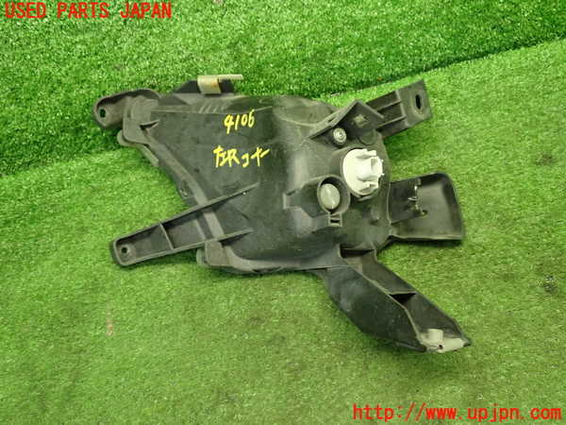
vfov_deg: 39.7
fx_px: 589
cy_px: 212
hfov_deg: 51.4
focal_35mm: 36
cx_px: 283
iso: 400
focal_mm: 6.37
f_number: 2.5
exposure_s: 1/40
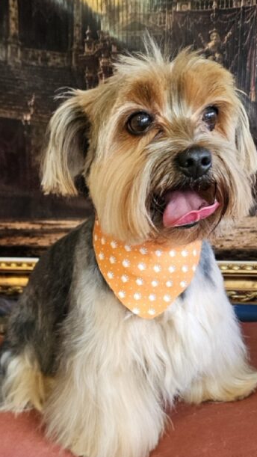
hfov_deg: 28.4
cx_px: 131
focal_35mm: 42
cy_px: 281
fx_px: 508
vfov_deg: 48.0
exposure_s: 1/170
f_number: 1.8
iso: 320
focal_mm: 5.4
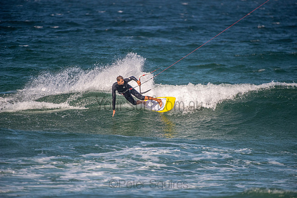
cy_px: 99
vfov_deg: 2.8
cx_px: 148
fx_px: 4126
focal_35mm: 500
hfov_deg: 4.1
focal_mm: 500
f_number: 5.6
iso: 1100
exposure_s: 1/1600
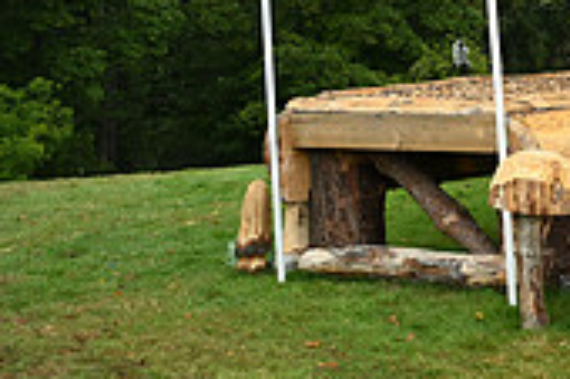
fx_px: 1677
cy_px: 29
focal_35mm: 106
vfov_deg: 12.8
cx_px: 939
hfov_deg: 16.8
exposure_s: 1/1250
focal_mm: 31
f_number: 4.5
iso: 1400
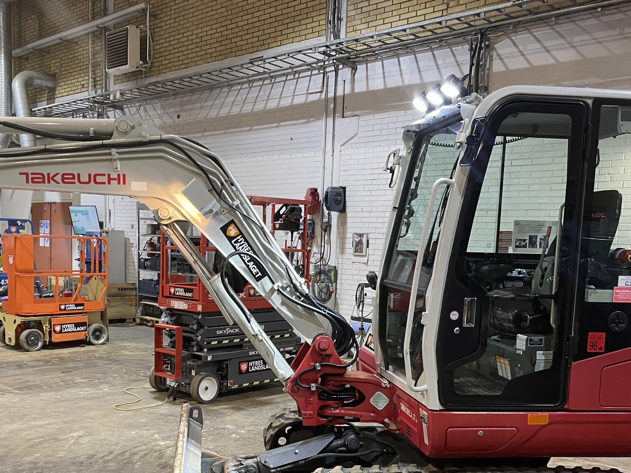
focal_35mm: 39
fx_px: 711
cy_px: 313
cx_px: 265
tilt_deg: -5.8
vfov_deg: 36.5
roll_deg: -2.4
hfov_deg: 47.7
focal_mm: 4.2
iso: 200
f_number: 1.6
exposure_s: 1/60
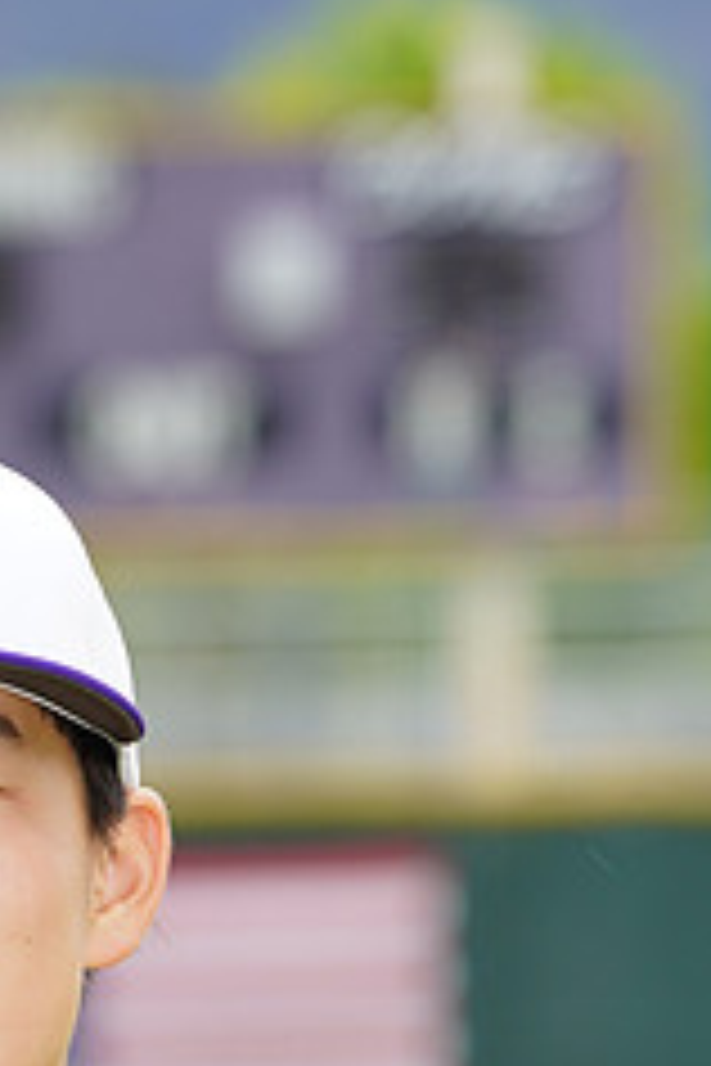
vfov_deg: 3.2
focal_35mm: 635
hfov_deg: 2.2
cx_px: -142
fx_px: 18810
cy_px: 1187
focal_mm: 259
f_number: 8
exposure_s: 1/250
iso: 200
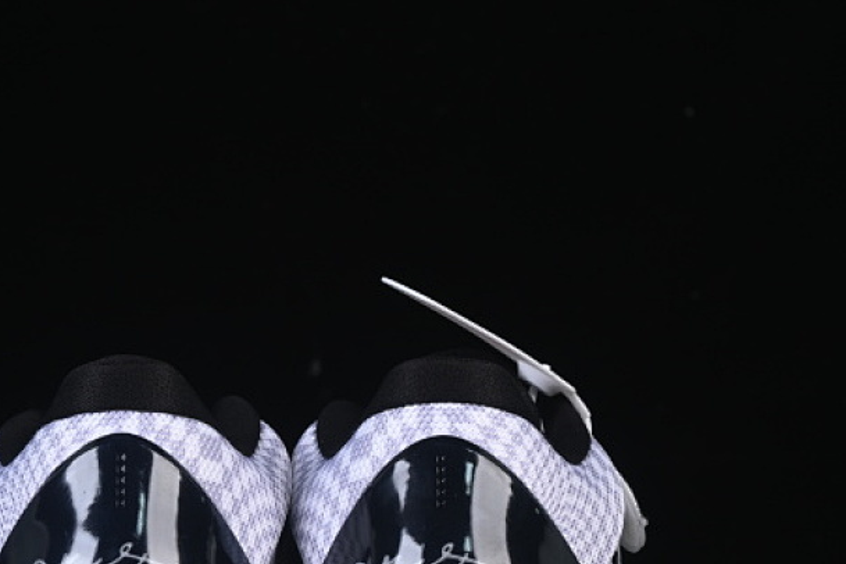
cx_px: 286
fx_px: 3125
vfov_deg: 10.3
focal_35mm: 133
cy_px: 453
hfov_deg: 15.4
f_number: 8
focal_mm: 50
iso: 160
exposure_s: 1/80
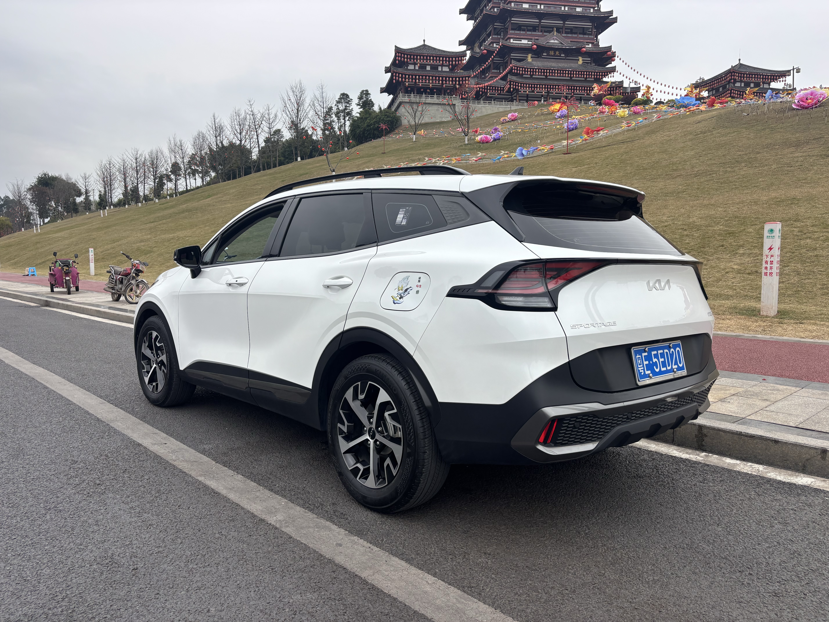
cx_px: 414
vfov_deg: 53.1
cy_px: 311
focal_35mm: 26
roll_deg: -0.3
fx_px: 623
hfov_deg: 67.3
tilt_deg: -4.8
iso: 50
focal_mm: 5.96
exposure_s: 1/970
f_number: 1.6
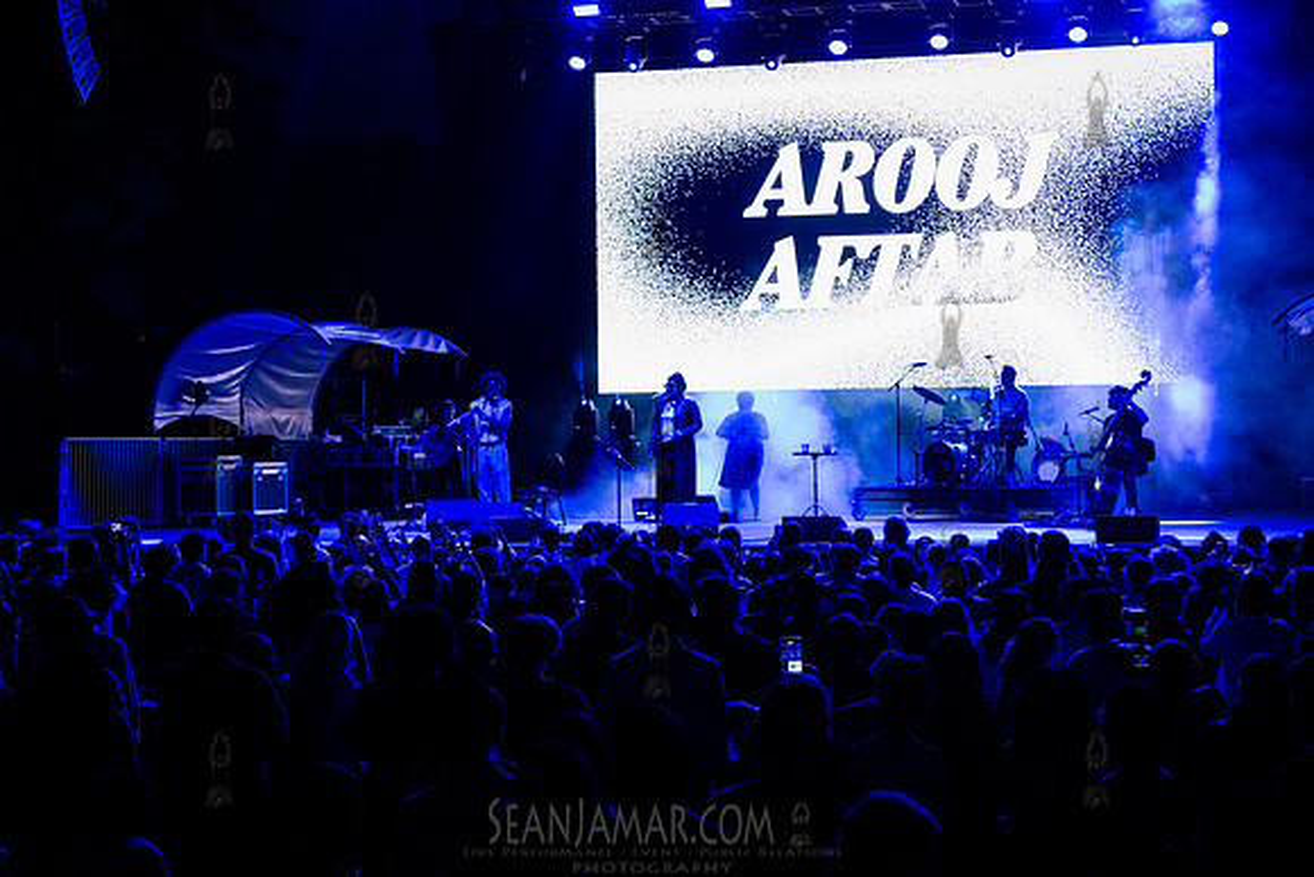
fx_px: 2555
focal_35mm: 70
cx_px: 657
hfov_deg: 28.8
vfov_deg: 19.5
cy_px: 438
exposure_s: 1/400
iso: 5000
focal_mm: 70
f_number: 4
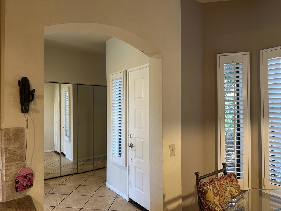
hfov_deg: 71.6
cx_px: 140
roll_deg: +0.5
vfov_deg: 56.8
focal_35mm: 24
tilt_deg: +0.1
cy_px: 106
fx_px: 195
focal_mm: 6.86
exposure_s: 1/60
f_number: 1.78
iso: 200
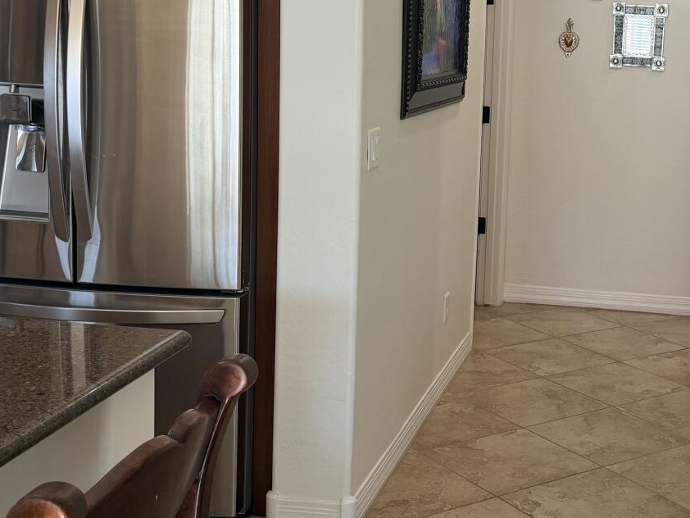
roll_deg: -2.9
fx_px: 1137
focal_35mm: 57
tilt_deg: -8.8
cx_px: 565
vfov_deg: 25.6
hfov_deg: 32.7
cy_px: 208
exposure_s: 1/120
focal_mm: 6.76
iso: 100
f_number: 1.78
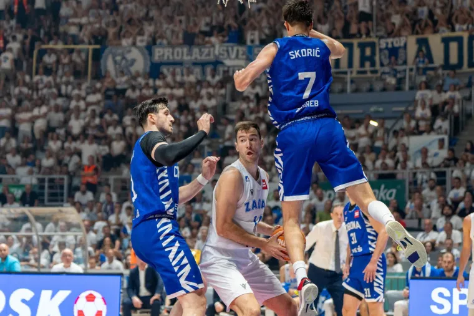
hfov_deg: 28.8
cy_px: 158
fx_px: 922
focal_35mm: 70
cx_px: 237
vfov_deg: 19.5
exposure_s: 1/800
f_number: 2.8
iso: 2500
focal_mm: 70
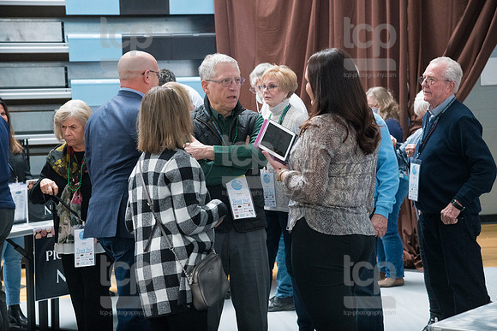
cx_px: 248
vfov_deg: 16.1
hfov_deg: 23.9
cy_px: 166
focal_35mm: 85
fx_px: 1174
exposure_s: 1/250
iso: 4000
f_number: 5.6
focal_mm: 85
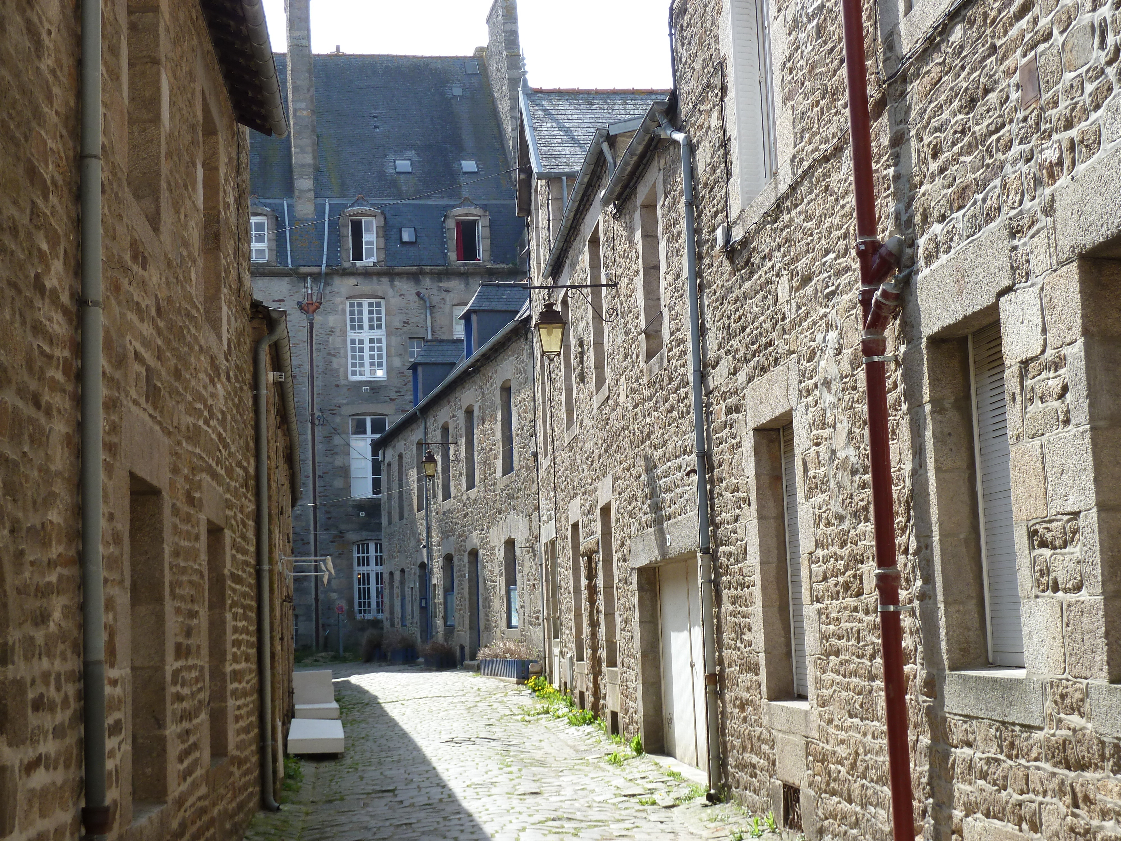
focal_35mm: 52
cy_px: 420
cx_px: 560
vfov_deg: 28.0
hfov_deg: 36.8
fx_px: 1684
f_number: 3.8
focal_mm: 8.5
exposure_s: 1/250
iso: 80
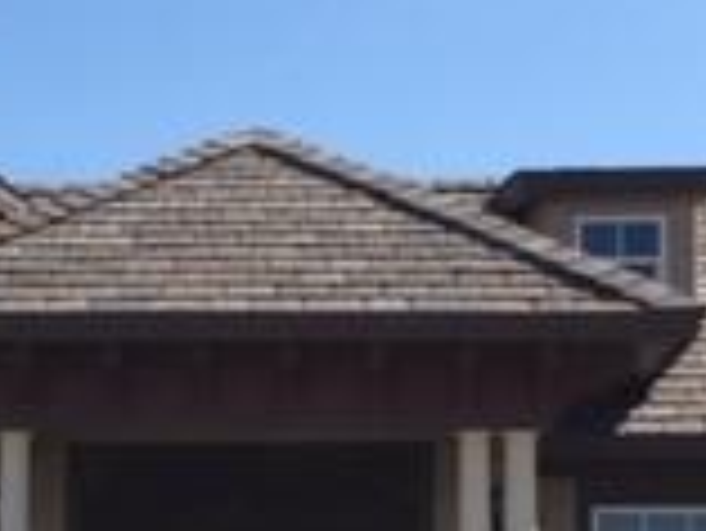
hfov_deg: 16.6
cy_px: 477
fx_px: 2408
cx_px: 157
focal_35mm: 118
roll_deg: +0.0
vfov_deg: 12.5
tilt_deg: +5.6
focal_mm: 4.15
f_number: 2.2
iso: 32
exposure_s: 1/1412
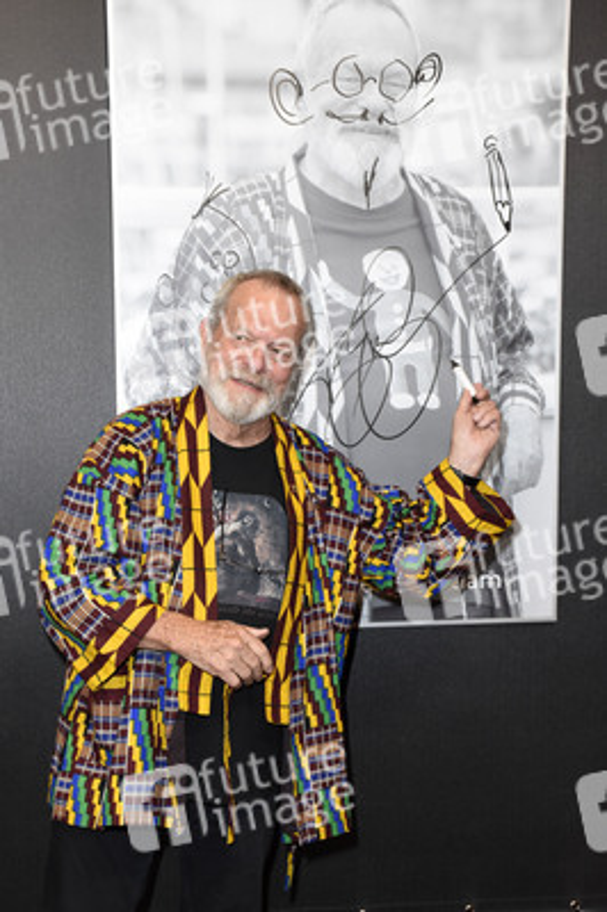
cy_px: 456
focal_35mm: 48
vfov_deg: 41.1
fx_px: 1216
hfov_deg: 28.0
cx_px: 304
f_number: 6.3
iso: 1250
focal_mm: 32
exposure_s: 1/160
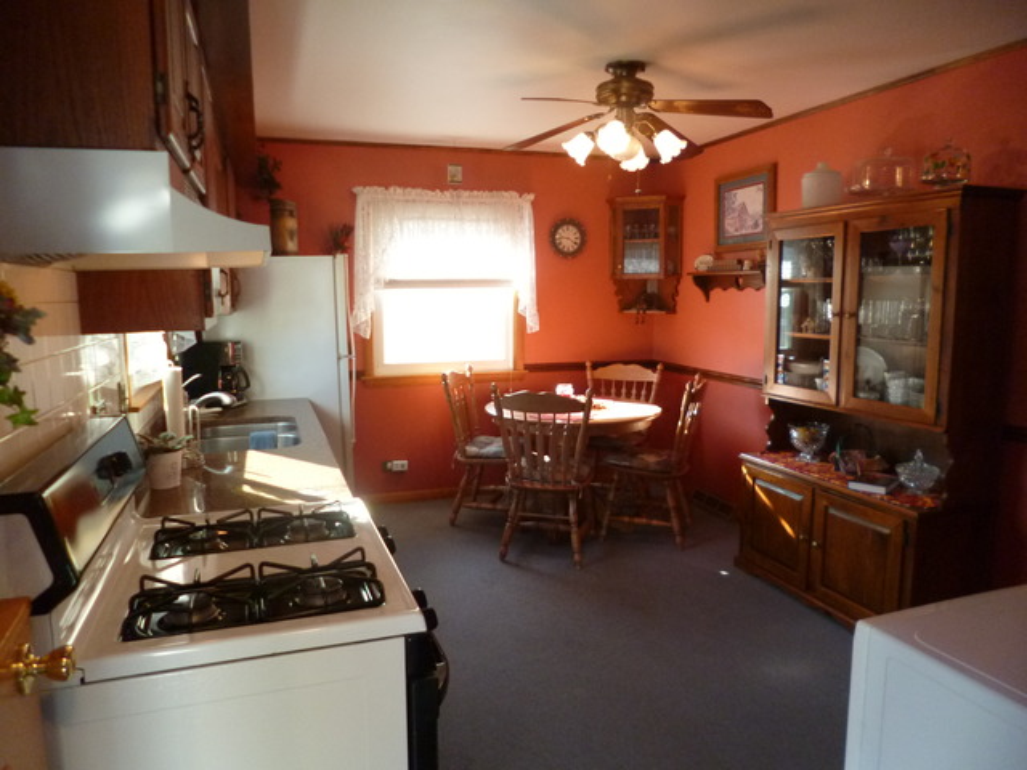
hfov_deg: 71.6
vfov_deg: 56.8
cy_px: 385
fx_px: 712
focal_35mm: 24
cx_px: 514
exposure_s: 1/60
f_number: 2.5
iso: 320
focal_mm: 4.3
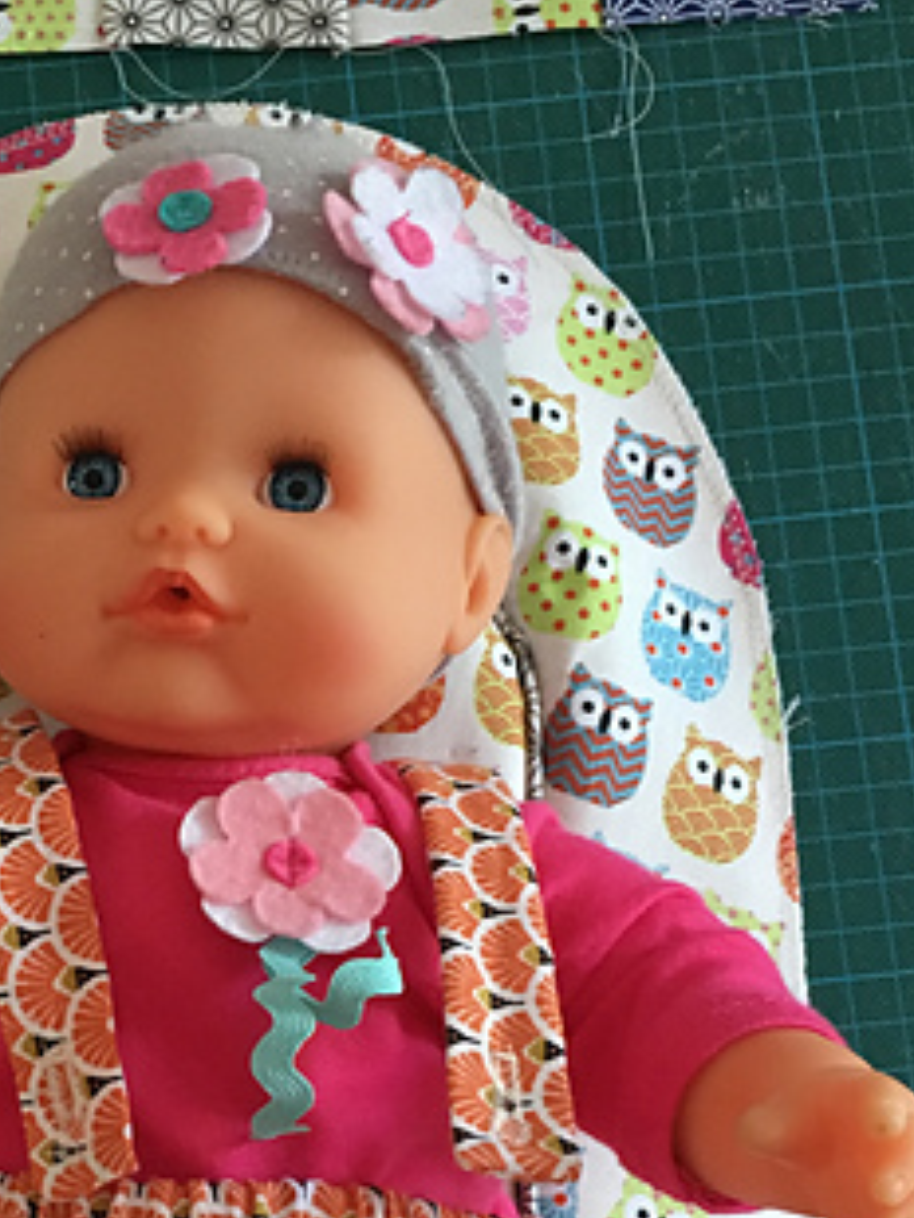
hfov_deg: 23.8
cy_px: 989
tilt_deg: -83.8
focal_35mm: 60
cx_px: 87
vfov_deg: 31.3
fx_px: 2111
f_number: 2.2
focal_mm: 4.15
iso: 200
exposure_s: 1/17
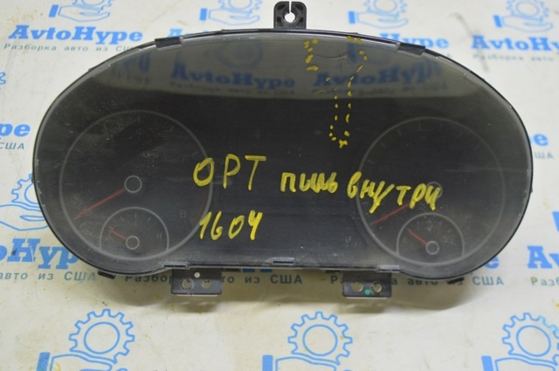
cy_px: 186
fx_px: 698
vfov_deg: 29.8
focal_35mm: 45
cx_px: 280
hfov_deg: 43.7
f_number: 5.6
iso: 400
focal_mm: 30
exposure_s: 1/20
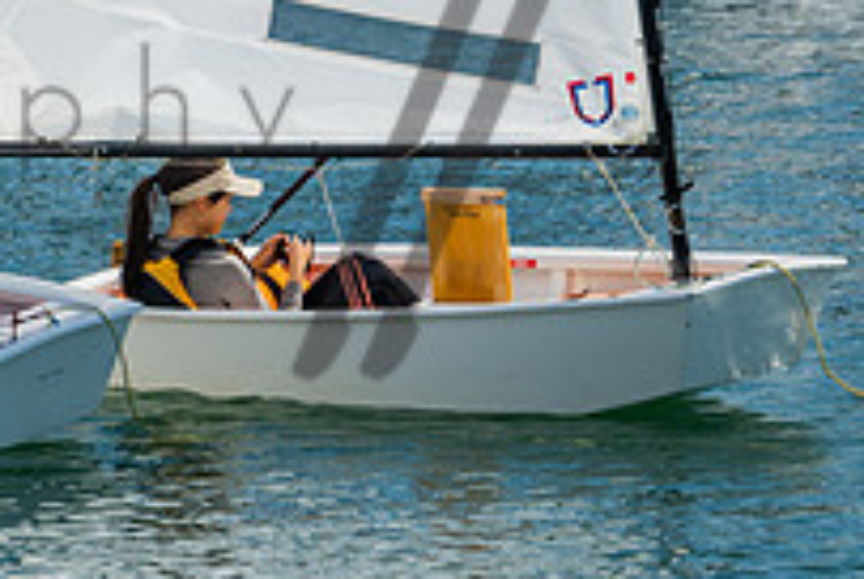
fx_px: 9325
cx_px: 79
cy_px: -132
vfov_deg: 3.5
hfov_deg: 5.3
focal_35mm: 388
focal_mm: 97
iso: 100
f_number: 6.3
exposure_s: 1/250
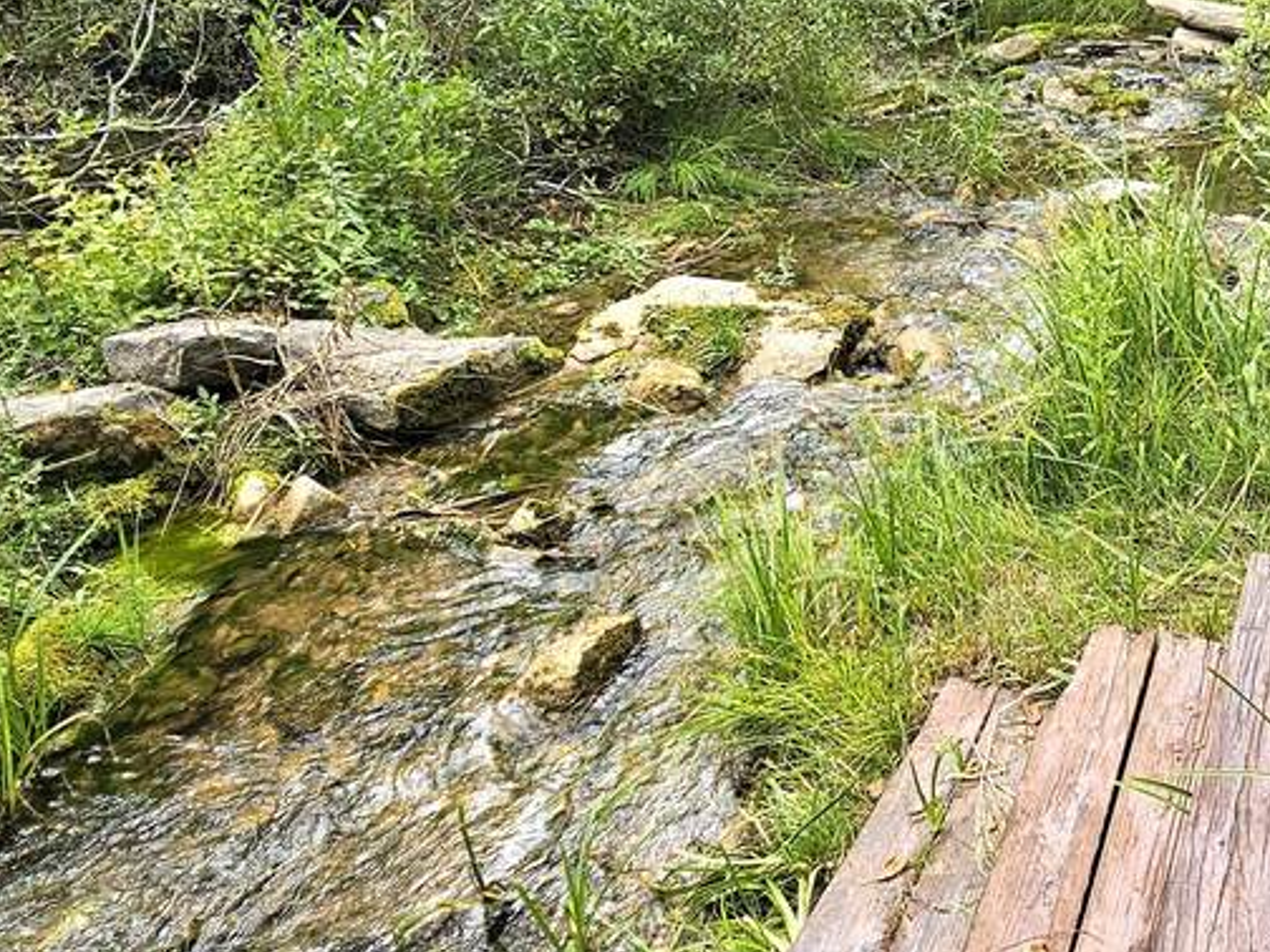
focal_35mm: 33
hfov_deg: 52.1
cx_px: 1003
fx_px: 1211
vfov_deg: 42.0
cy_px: 269
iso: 50
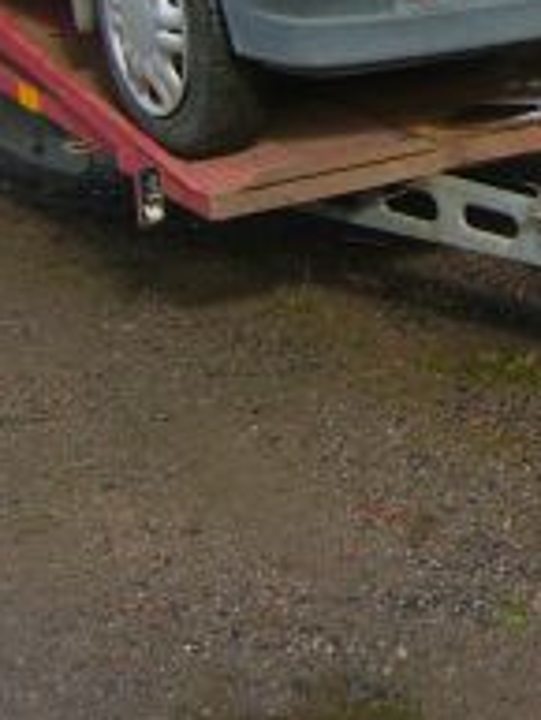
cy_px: -164
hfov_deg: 12.4
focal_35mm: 116
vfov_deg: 16.2
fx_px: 2415
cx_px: 705
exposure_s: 1/320
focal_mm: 5.8
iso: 50
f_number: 2.8
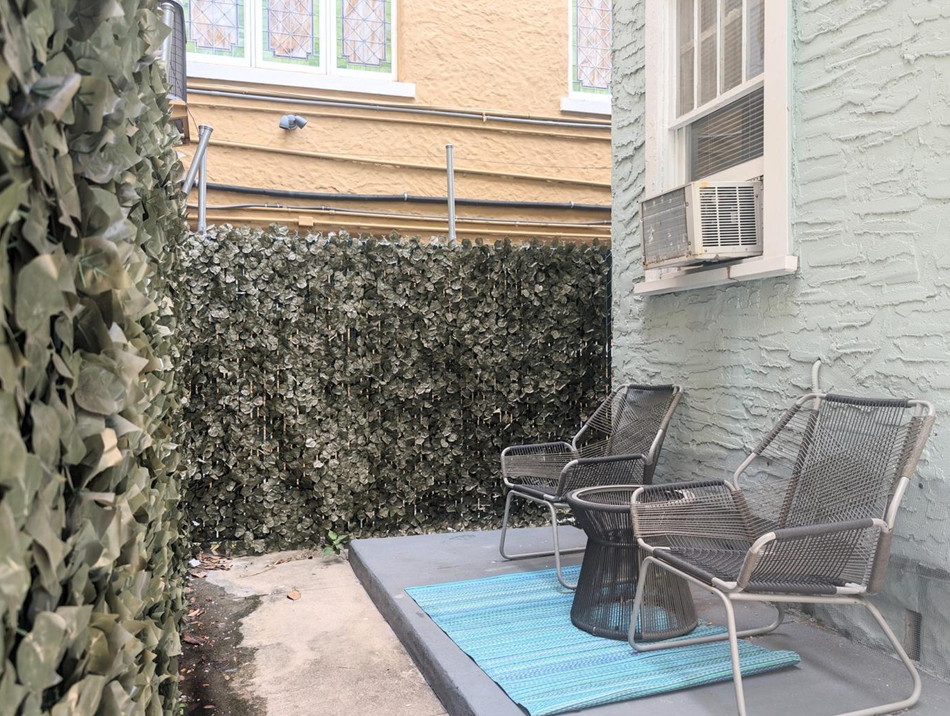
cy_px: 376
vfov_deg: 49.8
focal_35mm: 28
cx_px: 462
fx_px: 770
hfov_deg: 63.4
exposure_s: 1/115
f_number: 1.68
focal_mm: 6.9
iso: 20
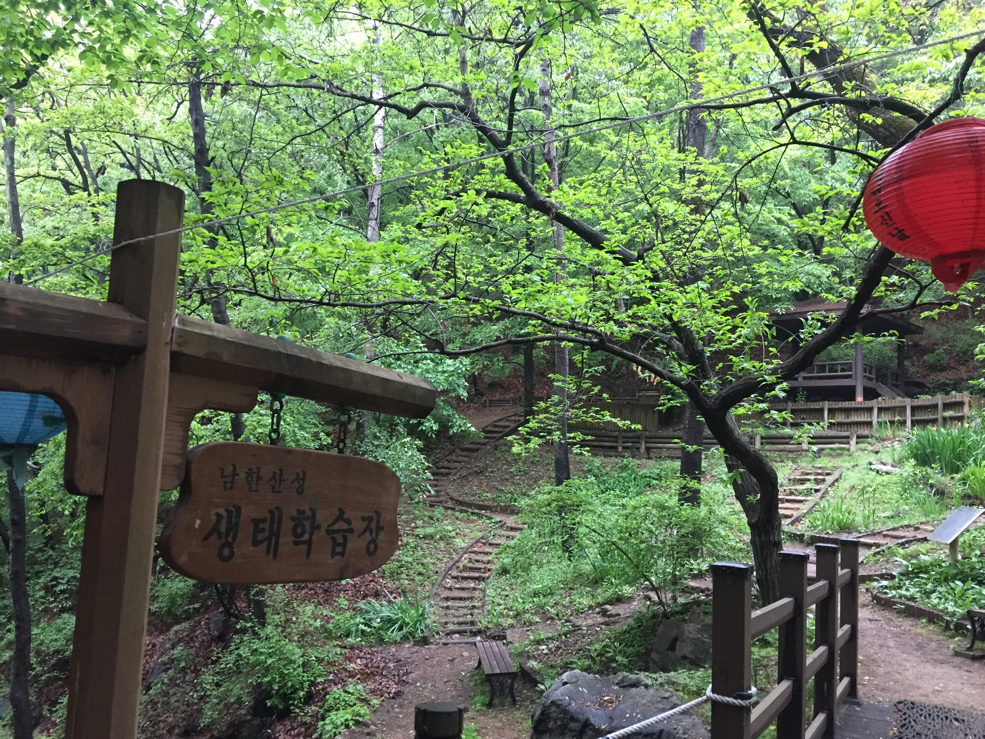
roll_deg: -2.3
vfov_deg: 48.2
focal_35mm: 29
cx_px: 492
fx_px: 825
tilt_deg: +5.6
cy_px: 370
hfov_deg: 61.7
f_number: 2.2
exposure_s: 1/30
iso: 160
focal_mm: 4.15
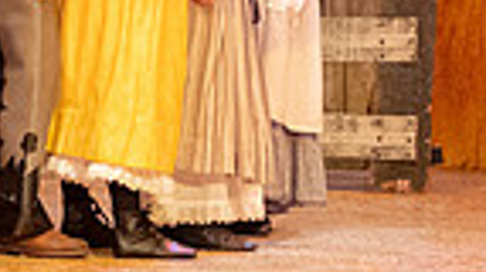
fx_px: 4299
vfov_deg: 3.6
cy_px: -183
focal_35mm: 334
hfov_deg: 6.5
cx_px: 473
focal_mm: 35
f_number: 1.8
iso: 2000
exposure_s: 1/1000
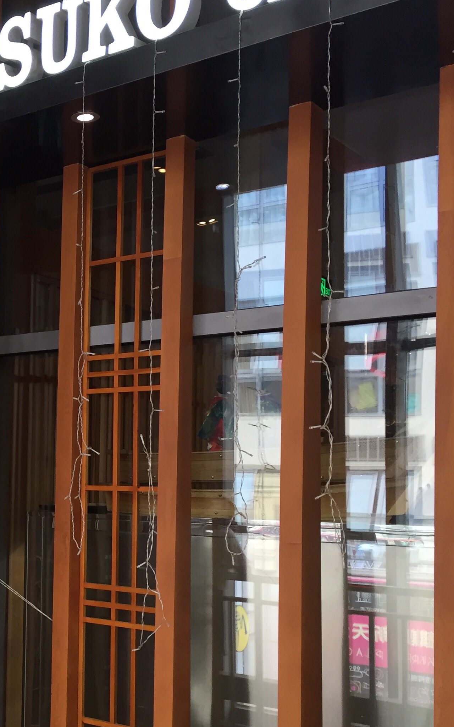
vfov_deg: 40.9
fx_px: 970
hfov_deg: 24.9
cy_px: 421
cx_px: -20
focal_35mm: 49
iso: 40
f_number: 2.2
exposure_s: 1/33
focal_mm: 4.15
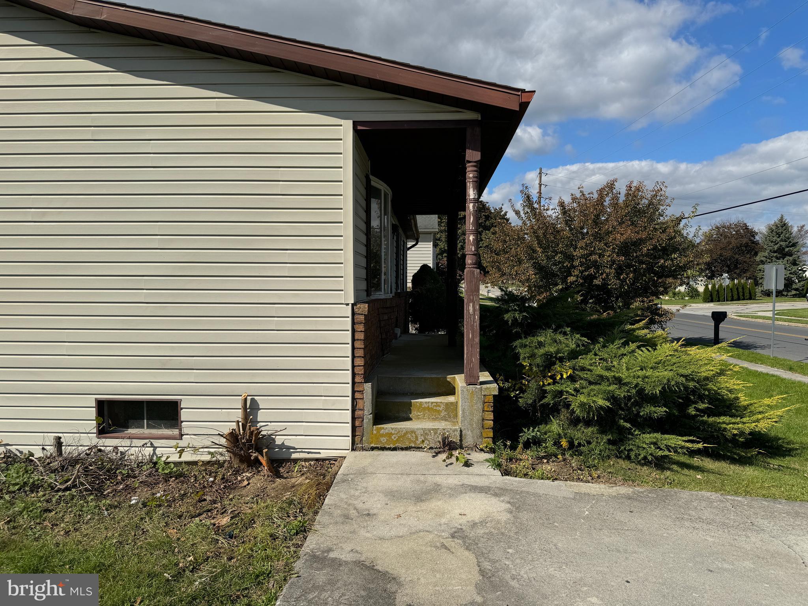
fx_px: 560
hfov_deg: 71.6
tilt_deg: -2.2
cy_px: 303
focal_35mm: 24
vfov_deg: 56.8
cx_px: 404
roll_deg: -0.9
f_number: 1.78
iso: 80
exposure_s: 1/7937
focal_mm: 6.86
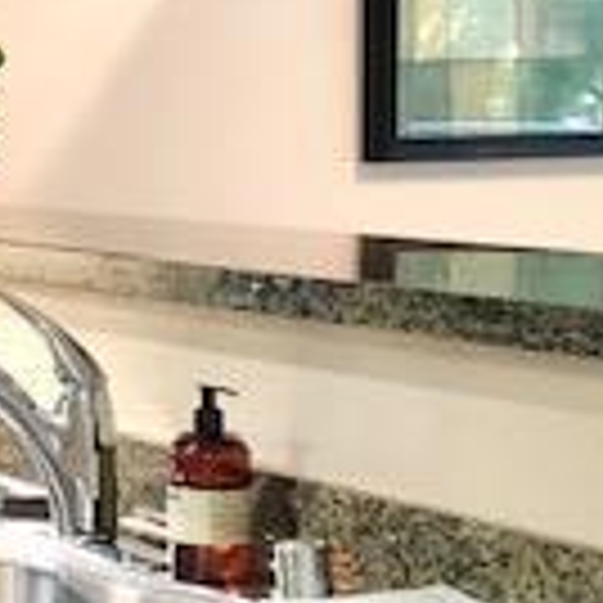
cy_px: 256
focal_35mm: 118
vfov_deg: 14.8
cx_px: -711
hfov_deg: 12.5
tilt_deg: -2.5
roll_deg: +0.9
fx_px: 2326
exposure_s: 1/15
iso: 80
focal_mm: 4
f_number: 1.8
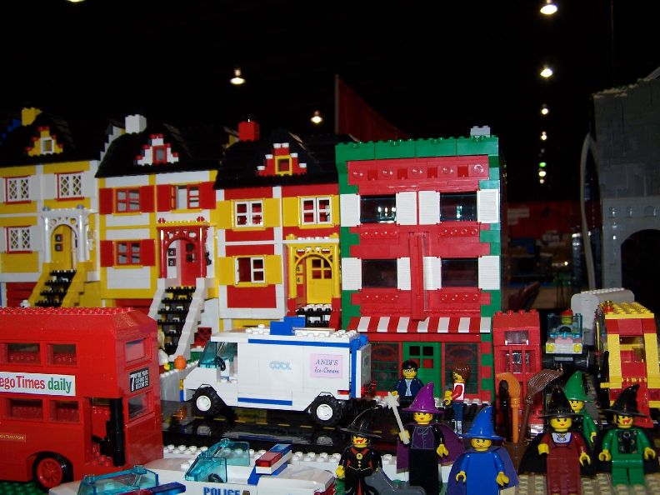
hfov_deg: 49.0
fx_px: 725
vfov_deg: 37.7
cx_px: 330
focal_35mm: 38
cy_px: 248
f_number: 2.8
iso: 80
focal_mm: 6.3
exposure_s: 1/60
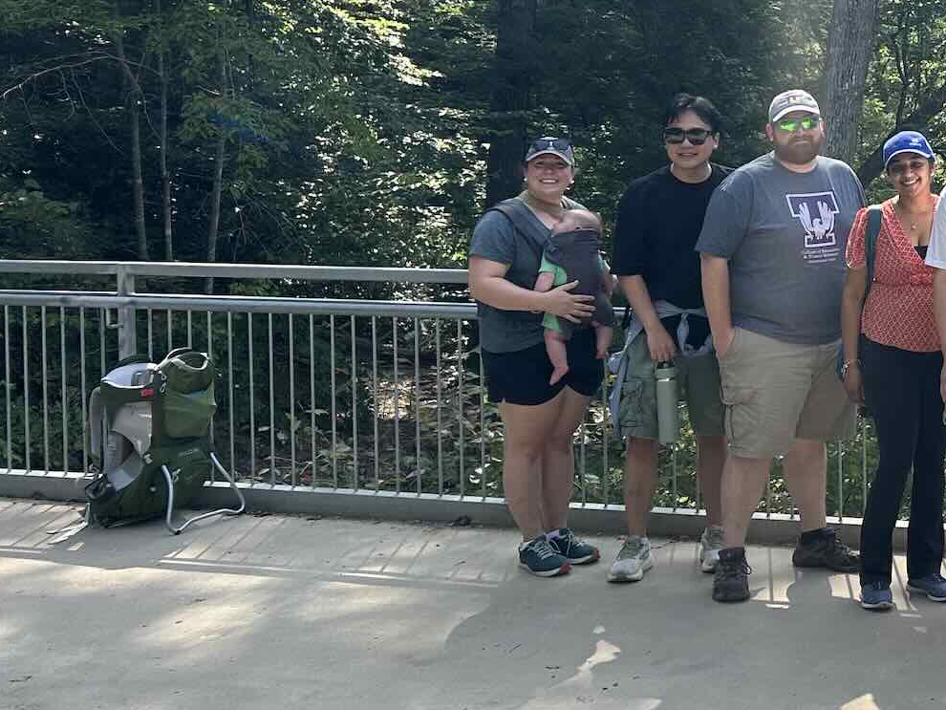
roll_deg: +1.0
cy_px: 118
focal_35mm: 63
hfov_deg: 27.1
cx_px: 1140
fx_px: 1722
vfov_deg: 22.9
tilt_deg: -0.9
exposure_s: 1/1000
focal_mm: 5.7
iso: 50
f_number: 1.5
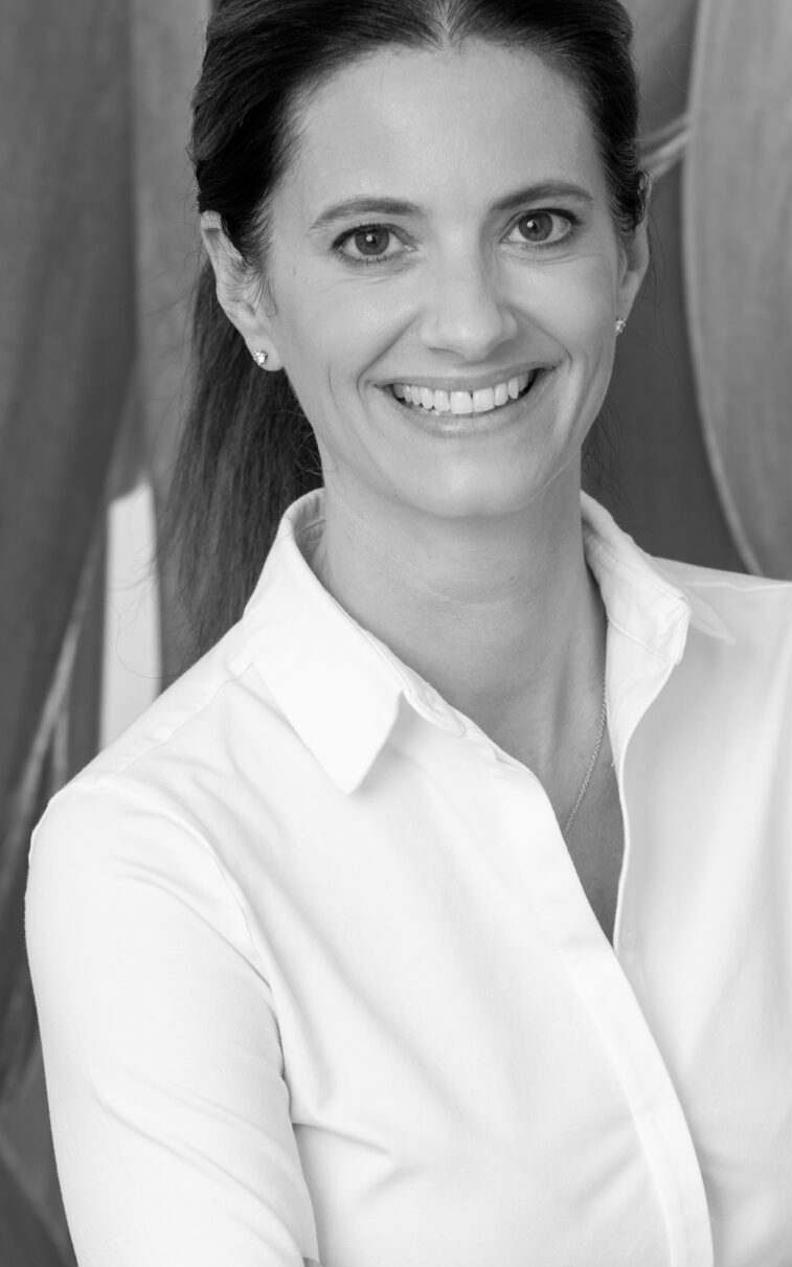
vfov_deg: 10.6
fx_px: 6837
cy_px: 1014
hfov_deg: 6.6
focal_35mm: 198
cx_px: 514
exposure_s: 1/125
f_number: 4.5
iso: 160
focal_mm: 92
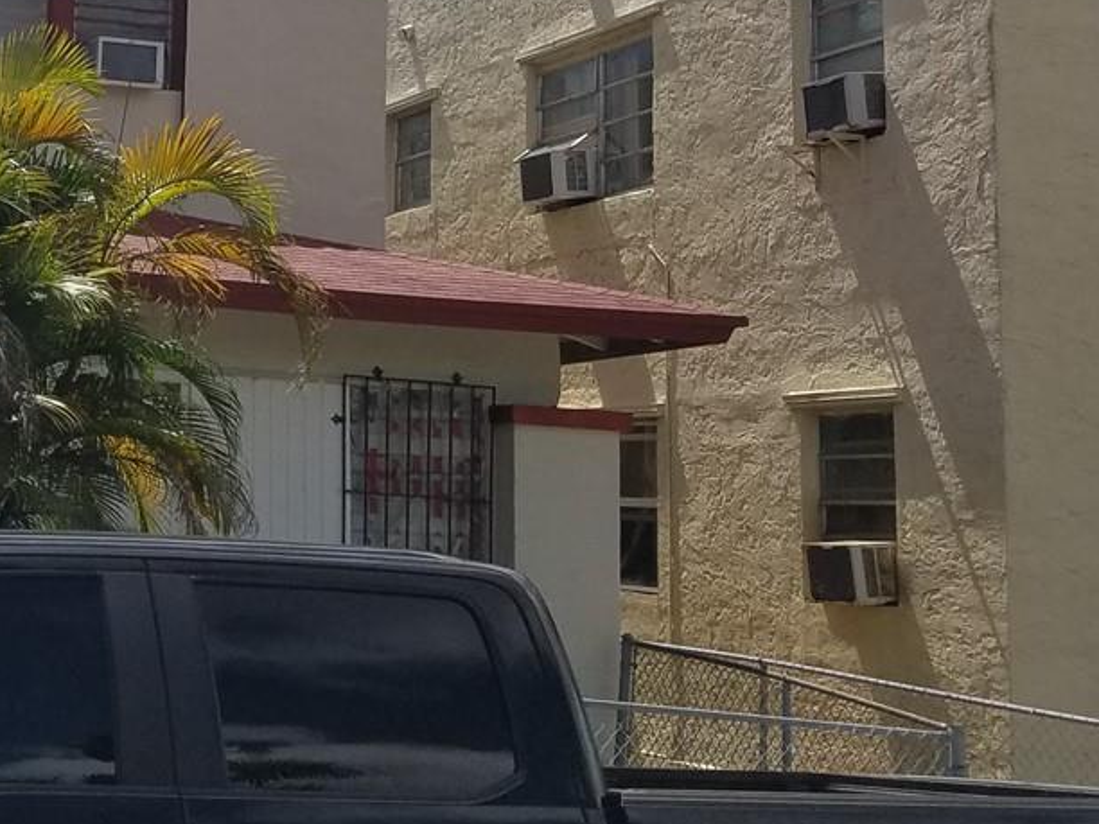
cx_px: -248
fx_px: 2159
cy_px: 133
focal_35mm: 68
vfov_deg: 21.3
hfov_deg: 25.4
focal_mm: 4.2
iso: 50
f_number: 1.7
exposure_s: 1/5936
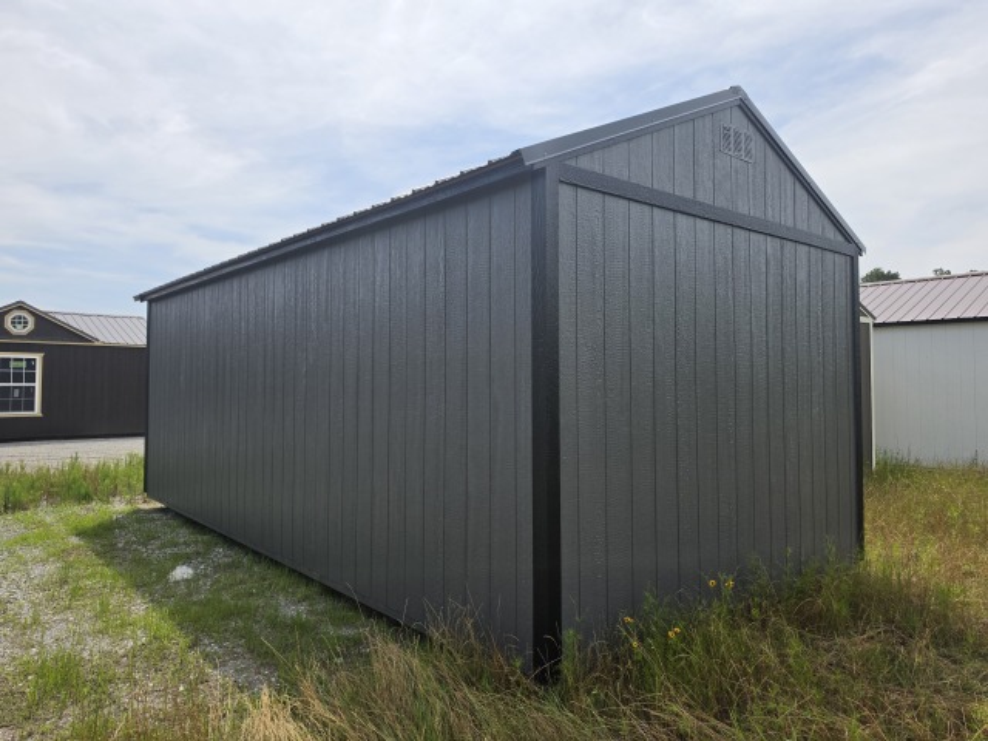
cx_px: 494
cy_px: 370
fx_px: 656
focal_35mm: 23
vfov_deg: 58.9
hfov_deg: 73.9
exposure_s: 1/7939
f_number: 1.4
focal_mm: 6.5
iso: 50
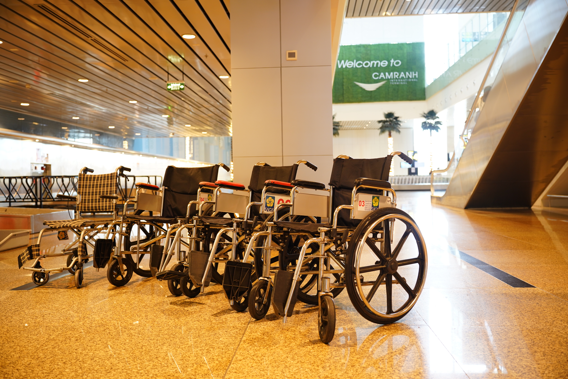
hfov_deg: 58.7
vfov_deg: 41.1
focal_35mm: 32
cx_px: 284
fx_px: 505
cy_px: 190
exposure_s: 1/20
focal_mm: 32
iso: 400
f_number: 3.2
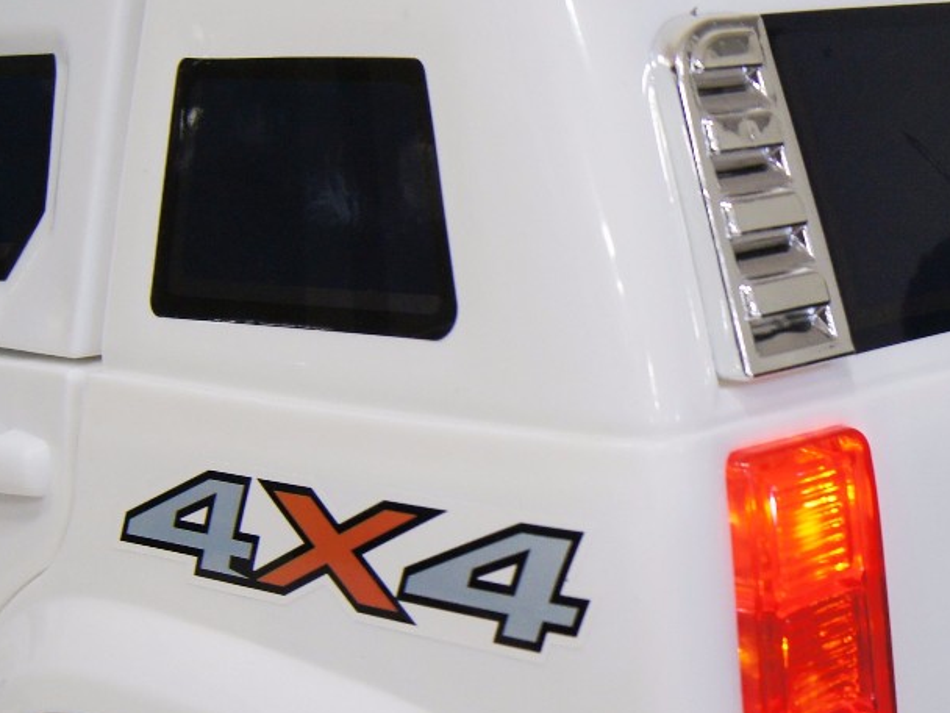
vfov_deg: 19.1
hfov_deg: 24.3
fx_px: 2113
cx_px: 937
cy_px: 478
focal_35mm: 77
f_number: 3.5
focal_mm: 20
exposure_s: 1/40
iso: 320
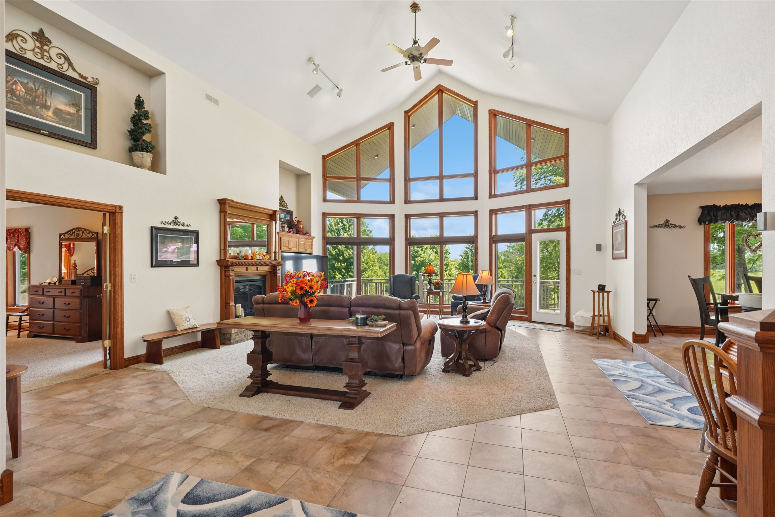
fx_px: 344
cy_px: 258
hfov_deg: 96.7
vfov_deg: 73.7
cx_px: 388
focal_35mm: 16
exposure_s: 1/20
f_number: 9
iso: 400
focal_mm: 16
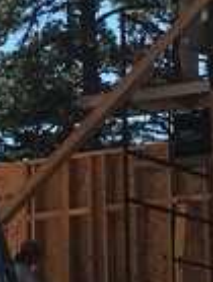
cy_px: -20
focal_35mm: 213
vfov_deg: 9.2
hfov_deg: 7.0
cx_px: 101
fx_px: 1740
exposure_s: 1/1326
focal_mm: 4.15
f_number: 2.2
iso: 25
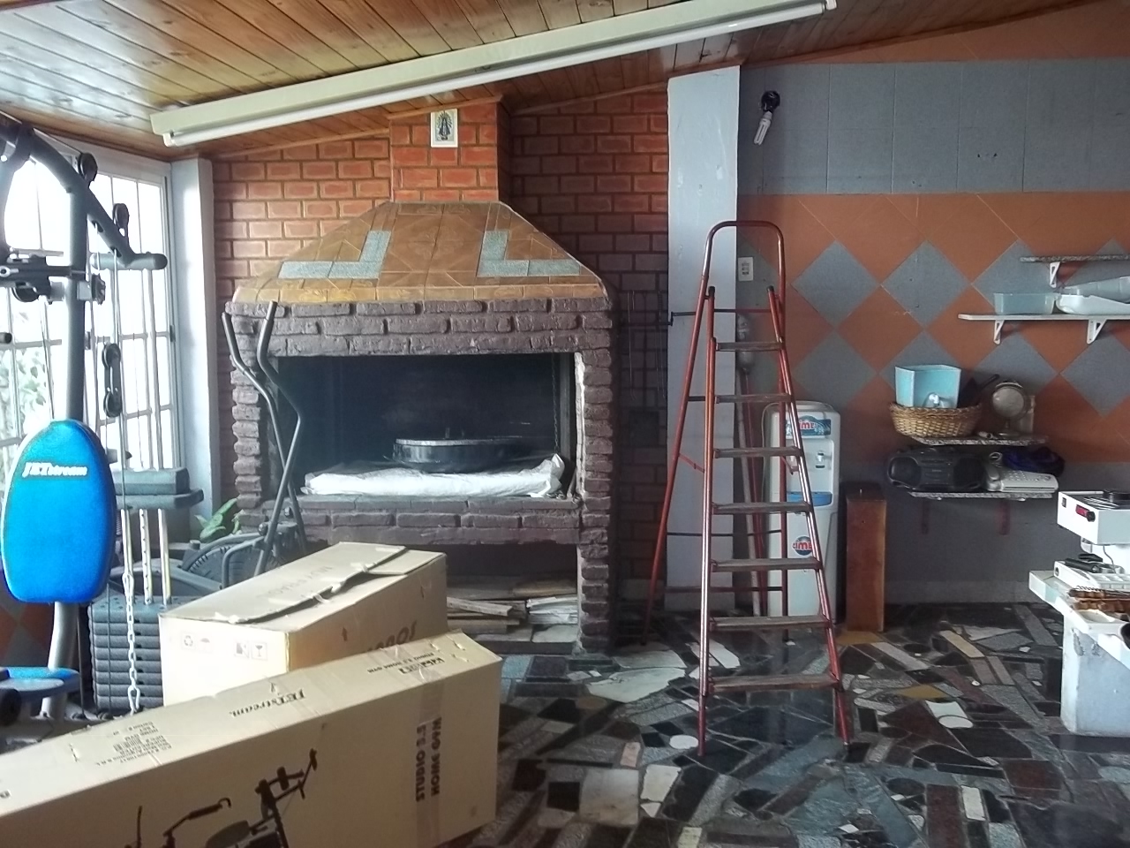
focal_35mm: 32
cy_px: 424
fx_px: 1045
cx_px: 565
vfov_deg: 44.2
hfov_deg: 56.8
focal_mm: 5.7
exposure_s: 1/15
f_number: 2.9
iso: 160
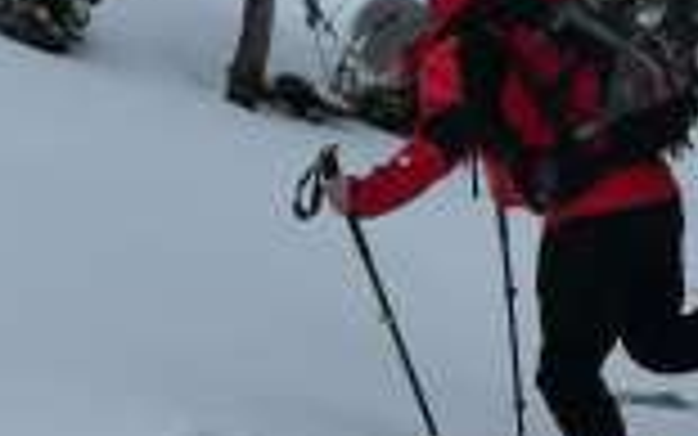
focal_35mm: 172
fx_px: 3273
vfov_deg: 7.6
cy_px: 319
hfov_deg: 12.1
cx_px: 504
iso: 80
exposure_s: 1/400
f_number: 4.5
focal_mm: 12.5
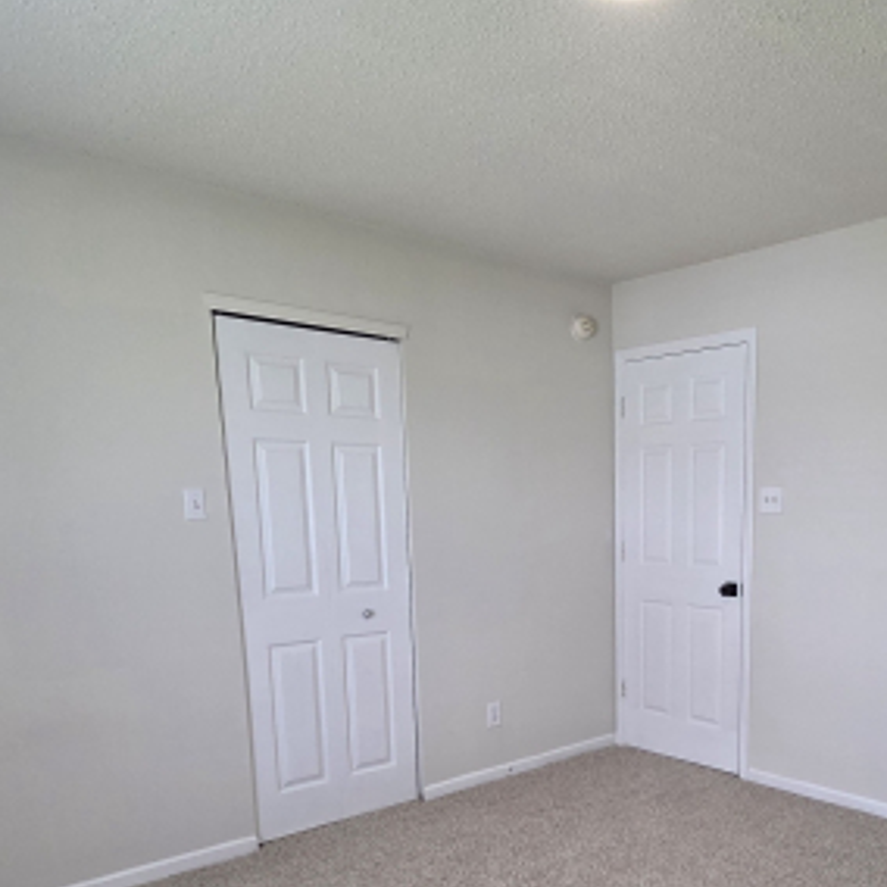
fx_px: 783
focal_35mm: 27
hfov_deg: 57.2
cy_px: 668
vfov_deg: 56.1
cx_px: 620
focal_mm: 2.2
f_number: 2.2
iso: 200
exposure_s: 1/120
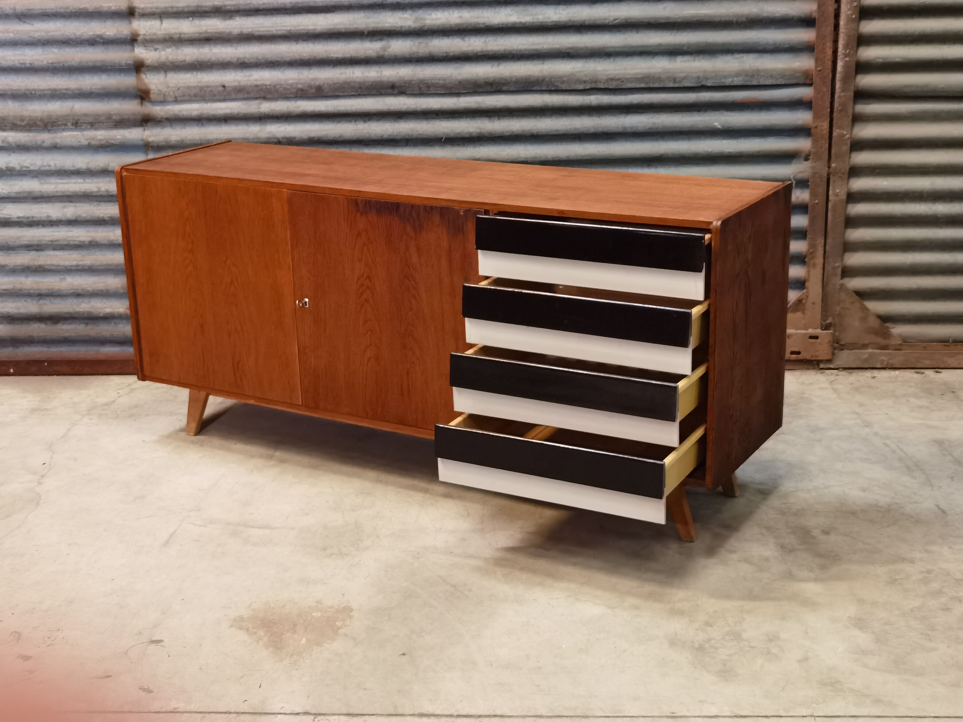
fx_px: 1335
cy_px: 361
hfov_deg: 39.7
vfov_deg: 30.3
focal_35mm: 48
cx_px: 482
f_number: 1.9
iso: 640
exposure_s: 1/33.3
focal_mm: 6.71
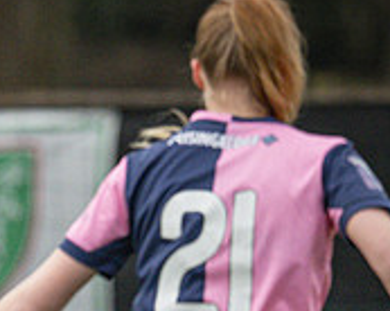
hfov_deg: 0.9
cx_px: -269
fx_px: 26068
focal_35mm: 2261
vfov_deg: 0.7
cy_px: 224
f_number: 4.5
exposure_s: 1/2500
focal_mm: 400
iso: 2000
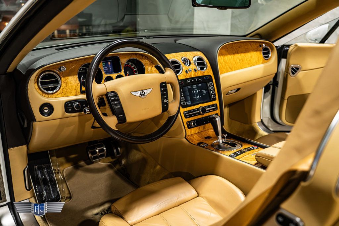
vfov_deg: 40.0
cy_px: 113
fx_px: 311
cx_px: 170
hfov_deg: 57.2
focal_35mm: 33
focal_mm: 33
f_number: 4
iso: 1250
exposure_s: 1/80
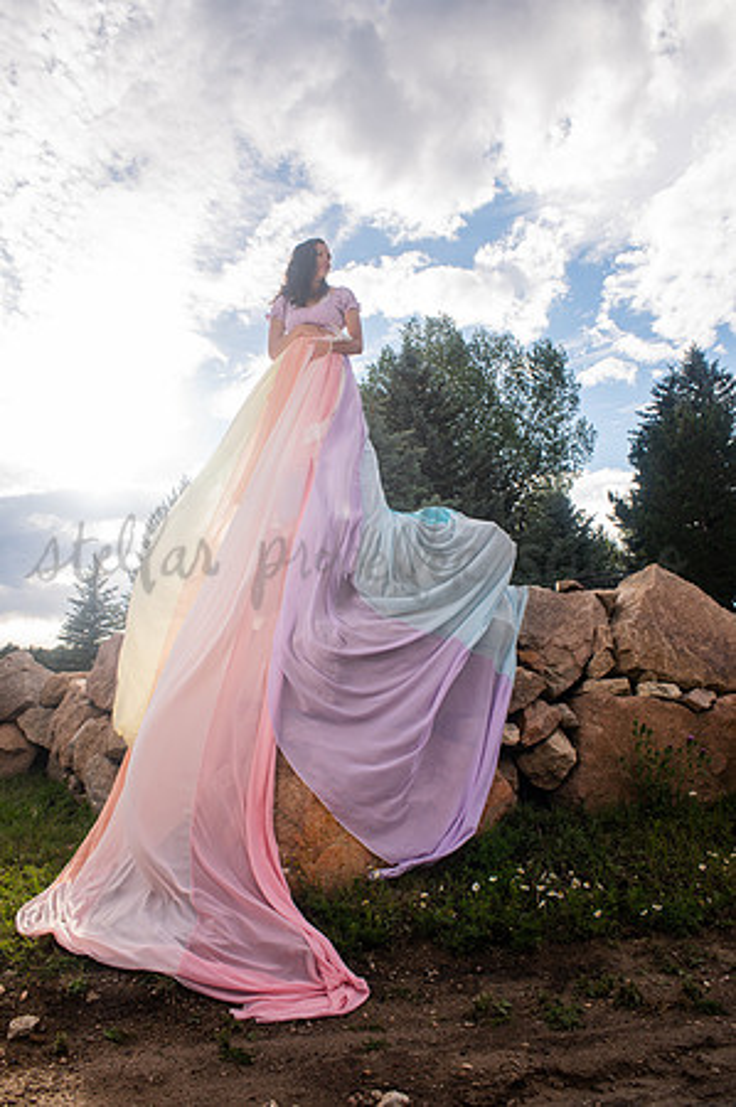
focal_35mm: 28
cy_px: 554
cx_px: 368
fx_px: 861
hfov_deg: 46.3
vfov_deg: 65.5
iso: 100
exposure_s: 1/200
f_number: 9
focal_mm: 28
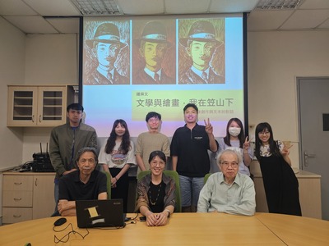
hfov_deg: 73.9
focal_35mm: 23
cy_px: 123
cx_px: 164
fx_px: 219
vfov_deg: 58.9
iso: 250
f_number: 1.7
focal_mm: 6.3
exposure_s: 1/120
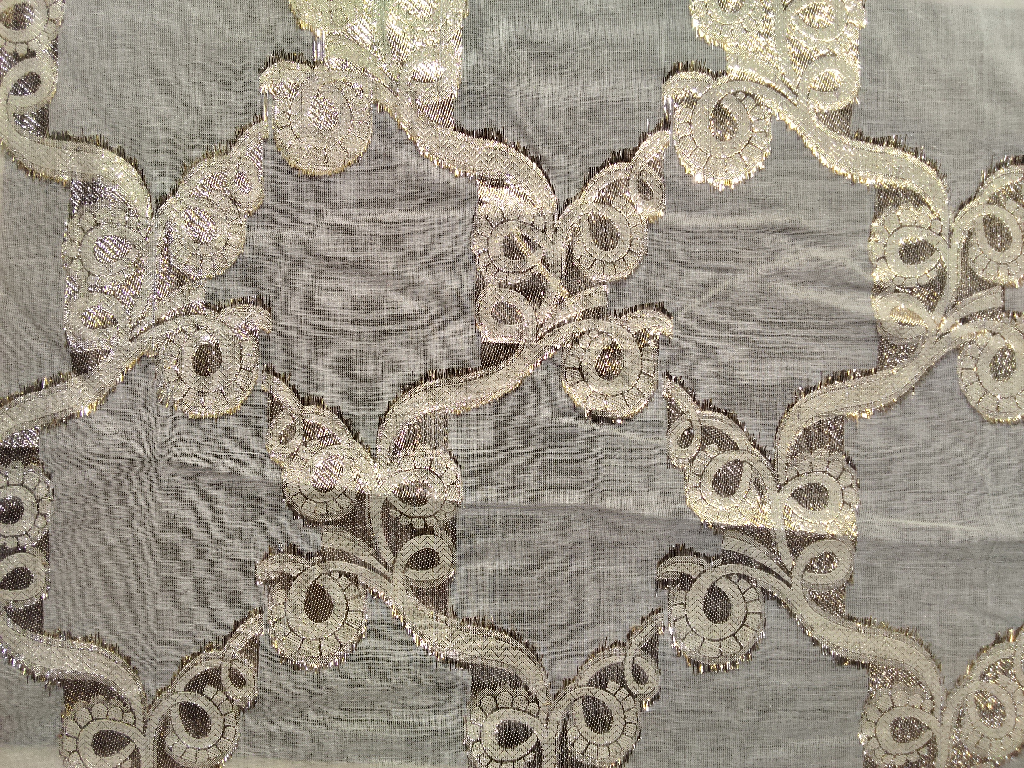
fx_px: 769
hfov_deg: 67.3
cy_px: 384
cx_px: 512
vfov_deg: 53.1
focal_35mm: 26
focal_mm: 2.78
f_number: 2
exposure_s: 1/100
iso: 80
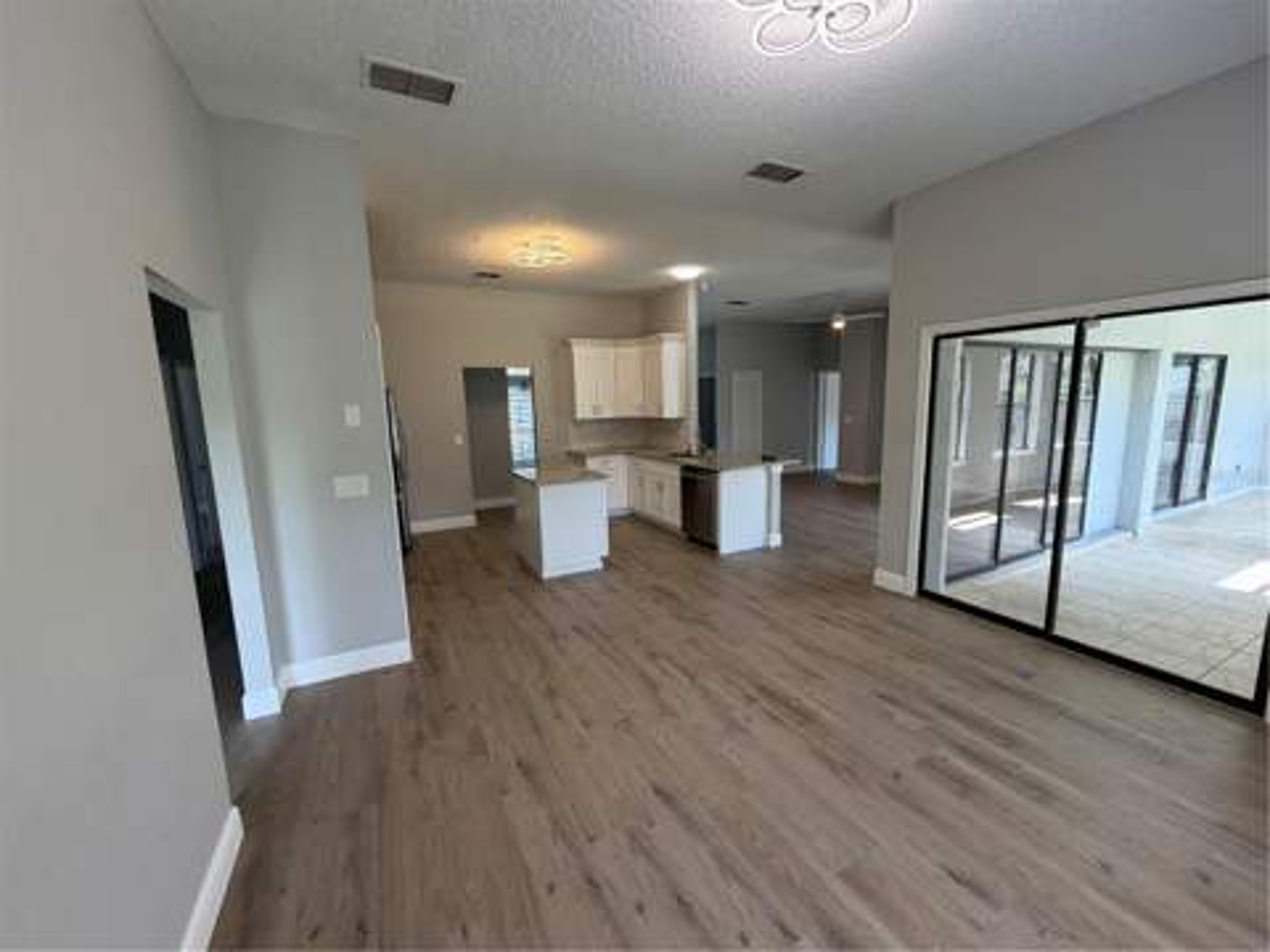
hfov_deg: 102.1
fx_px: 514
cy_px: 476
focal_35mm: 14
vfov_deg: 85.7
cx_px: 635
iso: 200
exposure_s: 1/120
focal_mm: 2.22
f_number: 2.2
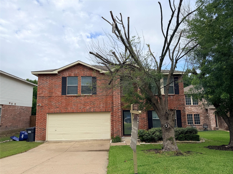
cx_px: 116
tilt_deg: +7.9
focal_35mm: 24
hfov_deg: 71.6
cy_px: 87
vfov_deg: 56.8
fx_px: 162
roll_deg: +1.5
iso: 80
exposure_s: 1/4167
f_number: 1.78
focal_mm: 6.76
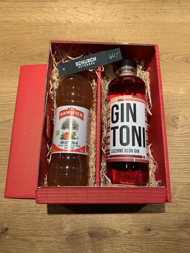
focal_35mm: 26
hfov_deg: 53.0
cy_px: 126
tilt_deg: -73.5
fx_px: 190
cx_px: 95
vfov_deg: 67.3
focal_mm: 4.25
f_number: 1.8
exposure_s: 1/100
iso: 32
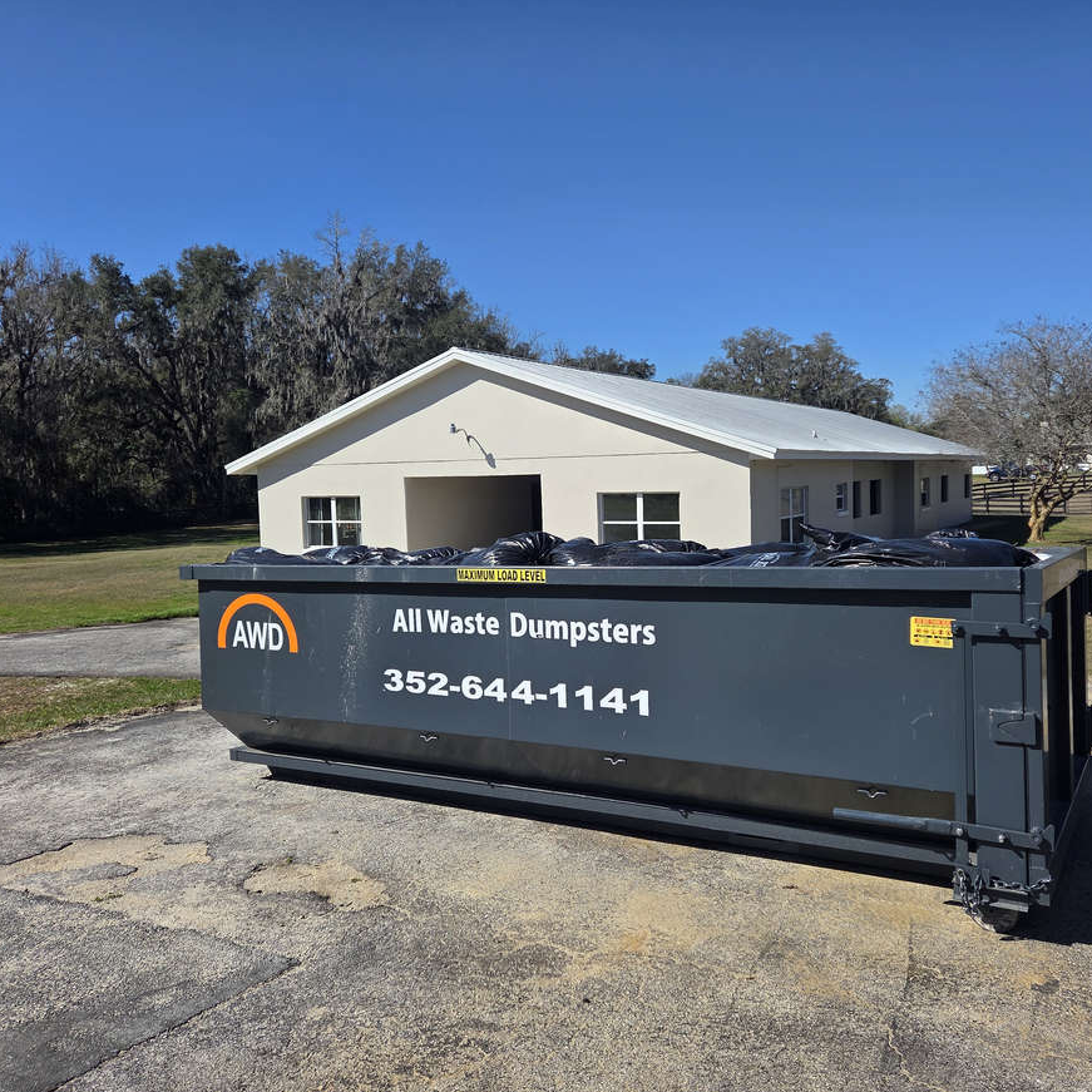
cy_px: 562
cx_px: 608
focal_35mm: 28
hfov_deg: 57.2
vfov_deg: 57.3
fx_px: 999
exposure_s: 1/6412
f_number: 1.8
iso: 80
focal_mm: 5.4
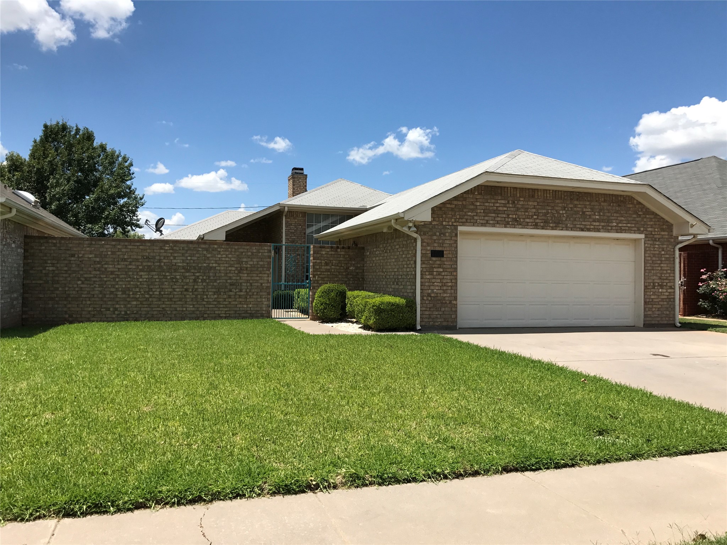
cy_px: 272
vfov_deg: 49.7
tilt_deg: +0.2
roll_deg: -1.2
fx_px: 588
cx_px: 364
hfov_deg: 63.4
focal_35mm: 28
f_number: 1.8
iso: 20
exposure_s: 1/2740
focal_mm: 3.99
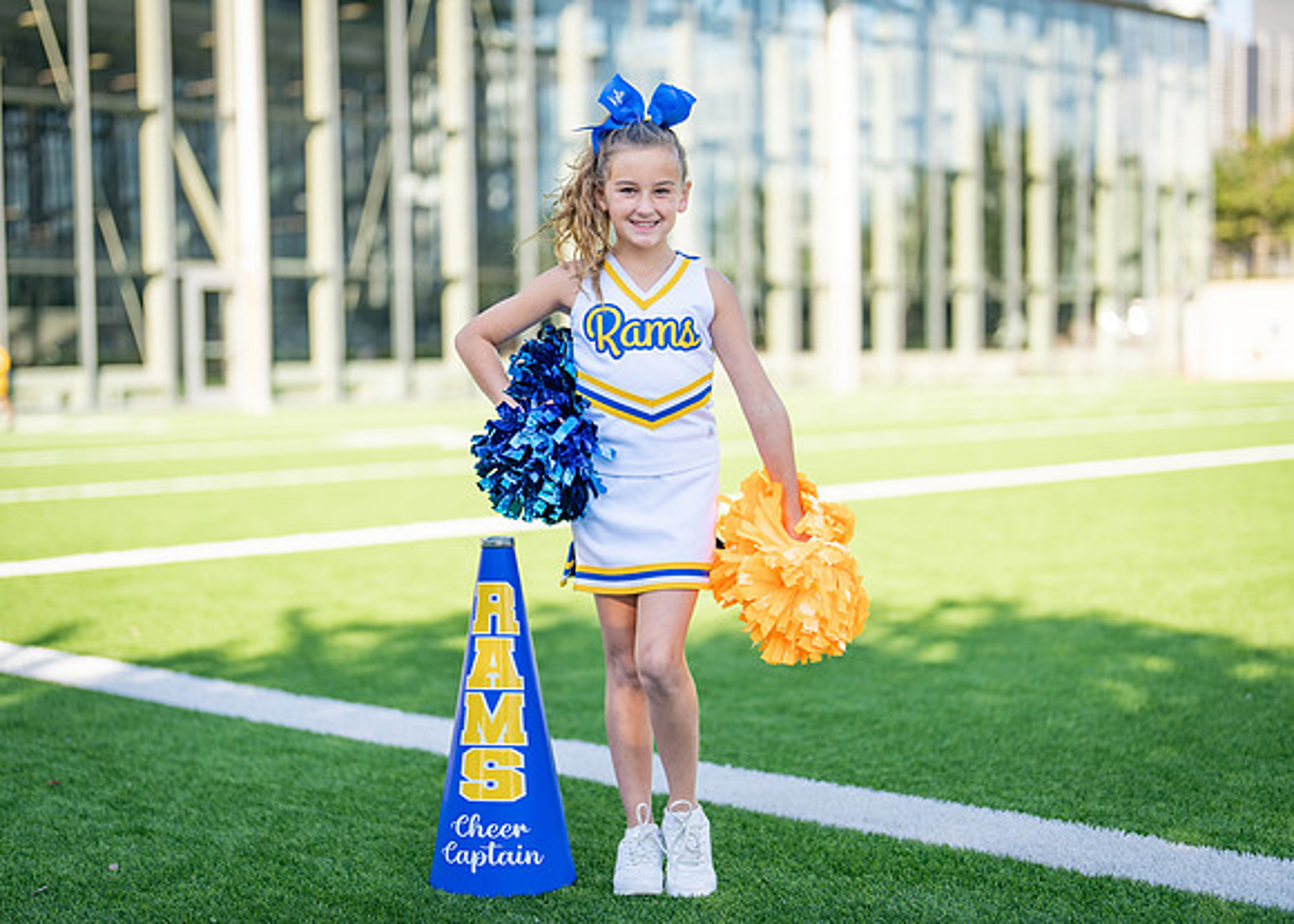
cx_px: 655
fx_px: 2143
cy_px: 476
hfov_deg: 33.6
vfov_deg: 24.3
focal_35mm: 58
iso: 100
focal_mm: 50
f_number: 1.2
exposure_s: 1/2500
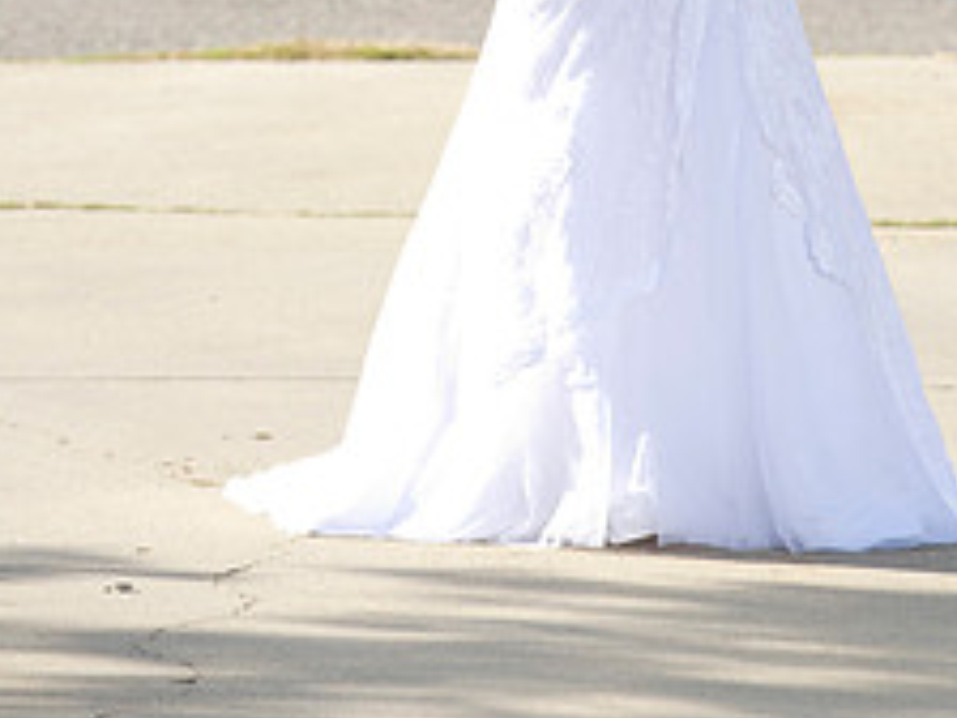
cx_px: 587
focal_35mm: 367
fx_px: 10146
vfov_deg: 4.0
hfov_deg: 5.4
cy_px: -188
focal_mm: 190
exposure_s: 1/200
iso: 250
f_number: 5.6
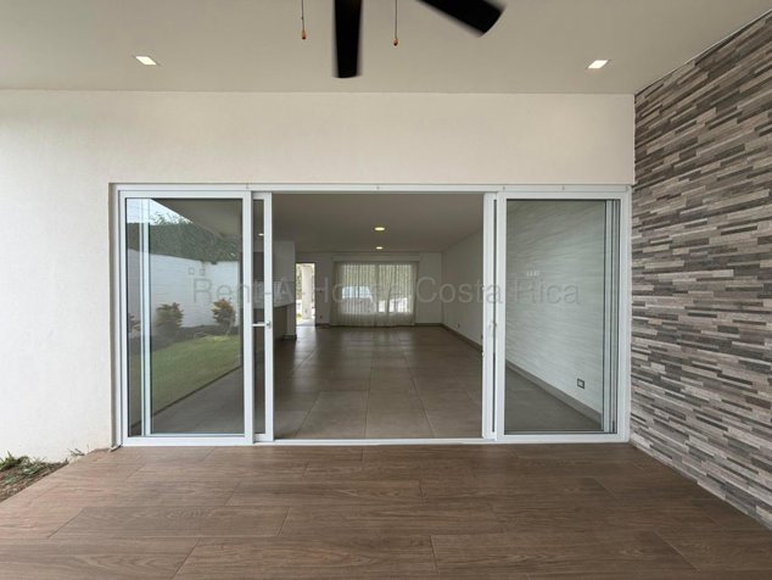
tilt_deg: -0.4
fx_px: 312
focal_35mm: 14
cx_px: 386
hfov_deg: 102.0
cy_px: 290
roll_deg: +0.0
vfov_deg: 85.7
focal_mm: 2.22
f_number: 2.2
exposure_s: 1/202
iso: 40
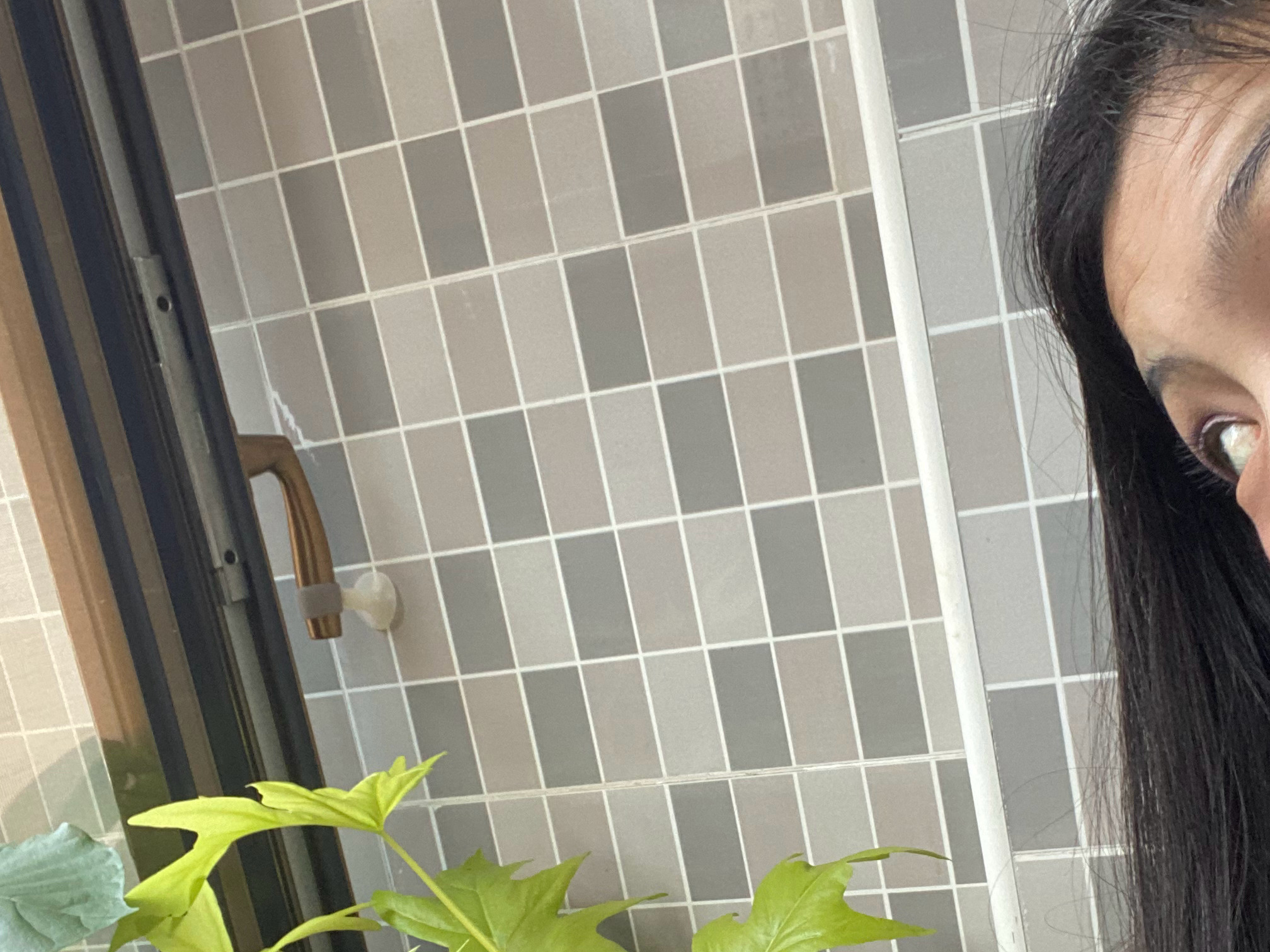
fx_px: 1688
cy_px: 749
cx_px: 796
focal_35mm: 46
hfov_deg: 40.9
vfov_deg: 30.8
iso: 160
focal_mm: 2.71
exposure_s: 1/60
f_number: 2.2
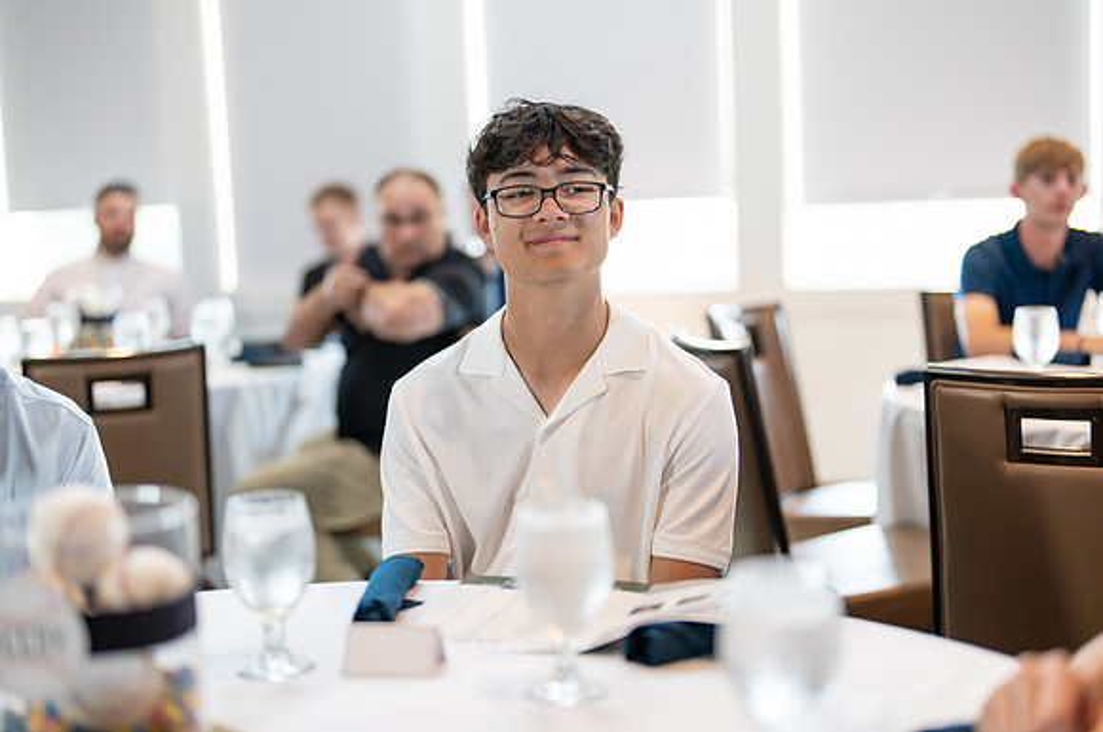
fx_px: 1544
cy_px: 366
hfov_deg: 39.3
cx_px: 553
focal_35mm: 50
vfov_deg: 26.7
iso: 250
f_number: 1.2
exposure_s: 1/320
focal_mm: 50
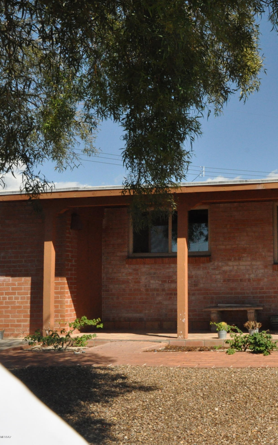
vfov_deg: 47.2
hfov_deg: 27.1
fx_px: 509
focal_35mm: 42
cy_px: 225
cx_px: 330
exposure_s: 1/1250
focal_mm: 18
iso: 1600
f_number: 18
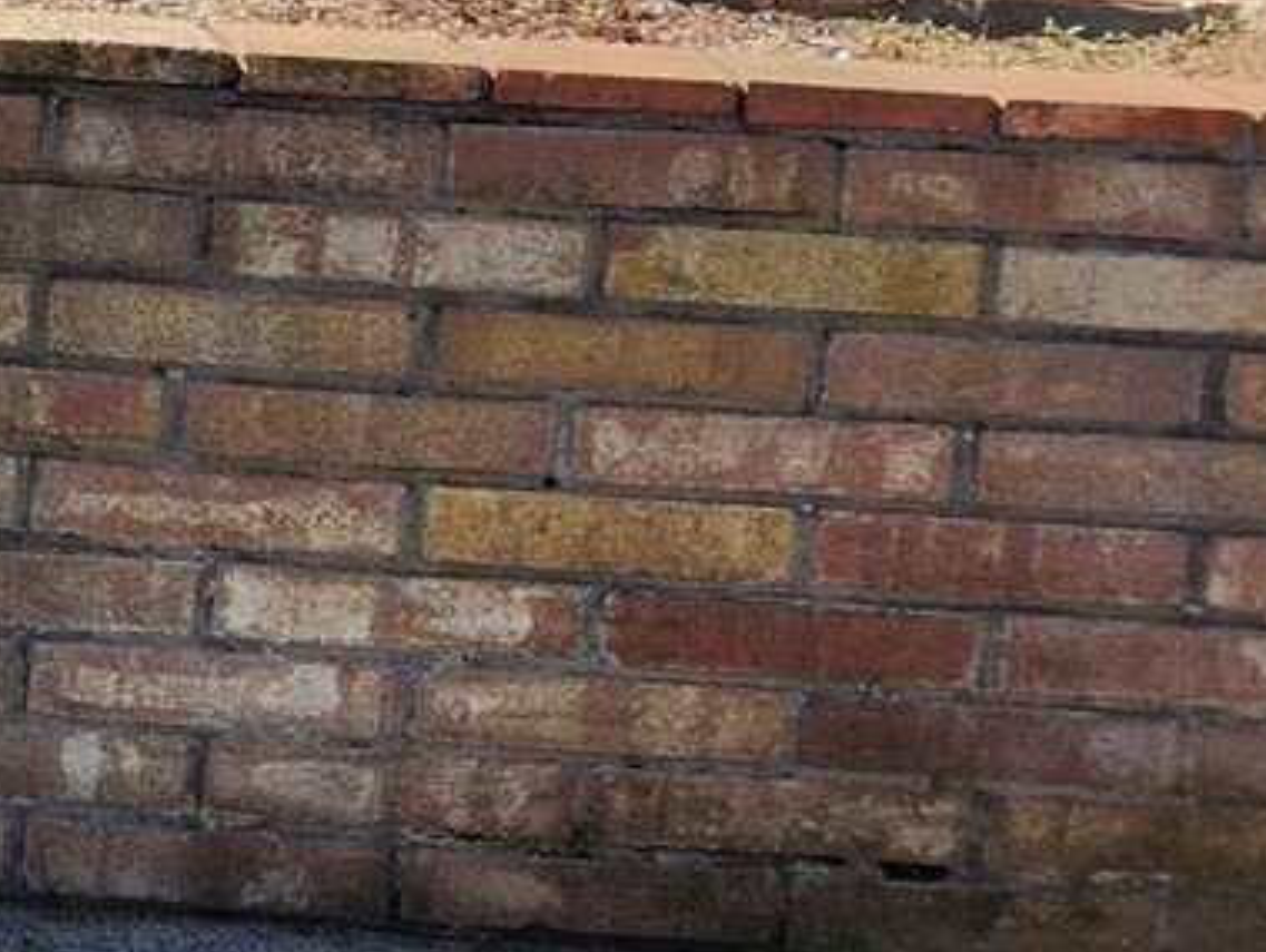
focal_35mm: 97
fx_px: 3551
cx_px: -935
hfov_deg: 17.0
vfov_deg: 14.0
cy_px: -621
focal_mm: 5.4
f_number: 1.8
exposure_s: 1/1559
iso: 20
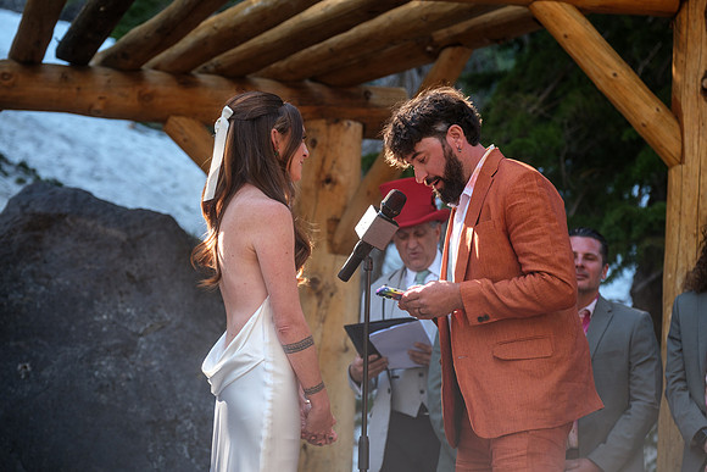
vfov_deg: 11.3
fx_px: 2377
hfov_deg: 16.9
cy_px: 236
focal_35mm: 121
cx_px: 354
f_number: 3.6
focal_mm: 80.4
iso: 400
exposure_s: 1/220
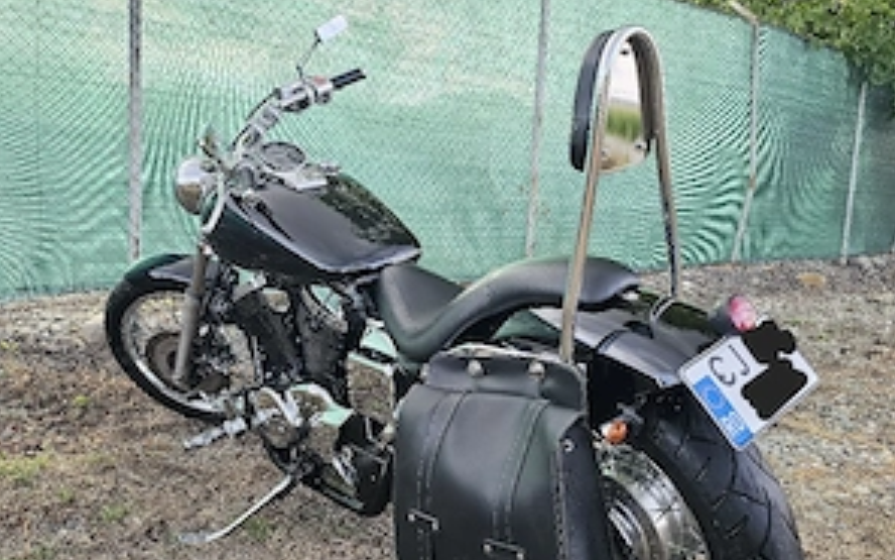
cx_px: 448
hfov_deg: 58.1
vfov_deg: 38.3
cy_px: 263
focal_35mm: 33
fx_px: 805
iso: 125
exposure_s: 1/182
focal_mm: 6.3
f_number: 1.7
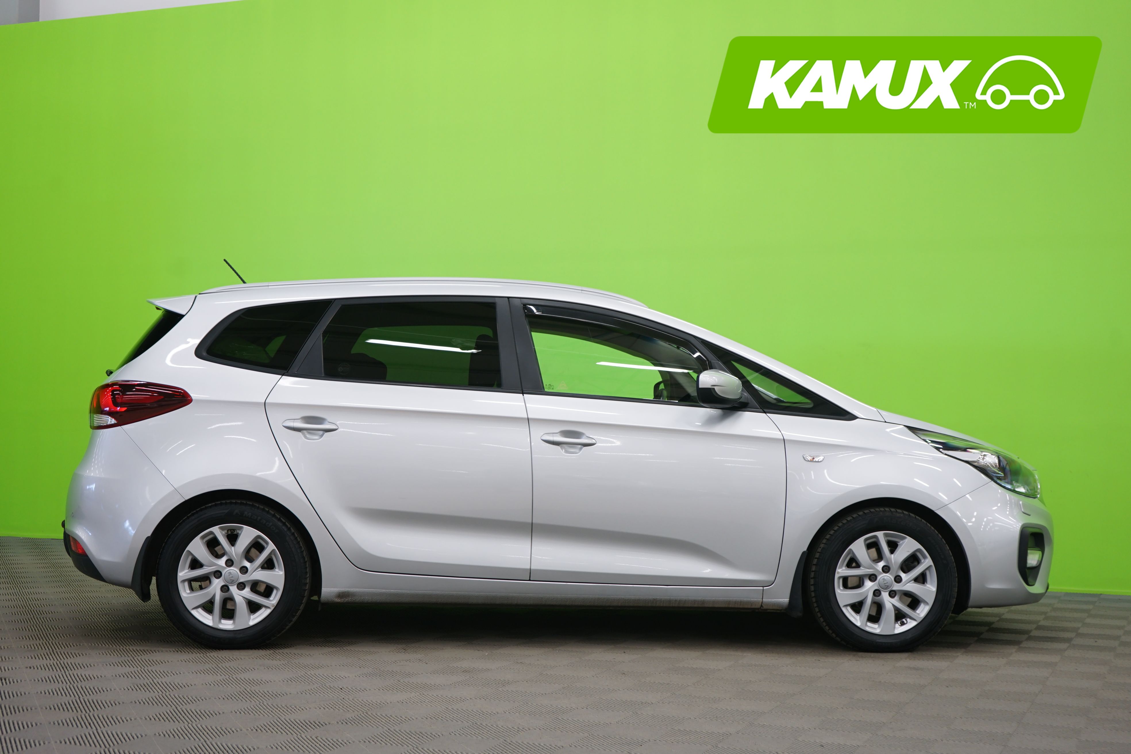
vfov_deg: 28.6
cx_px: 566
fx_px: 1476
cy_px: 377
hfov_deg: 41.9
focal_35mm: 47
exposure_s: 1/10
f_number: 4.5
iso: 400
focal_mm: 47
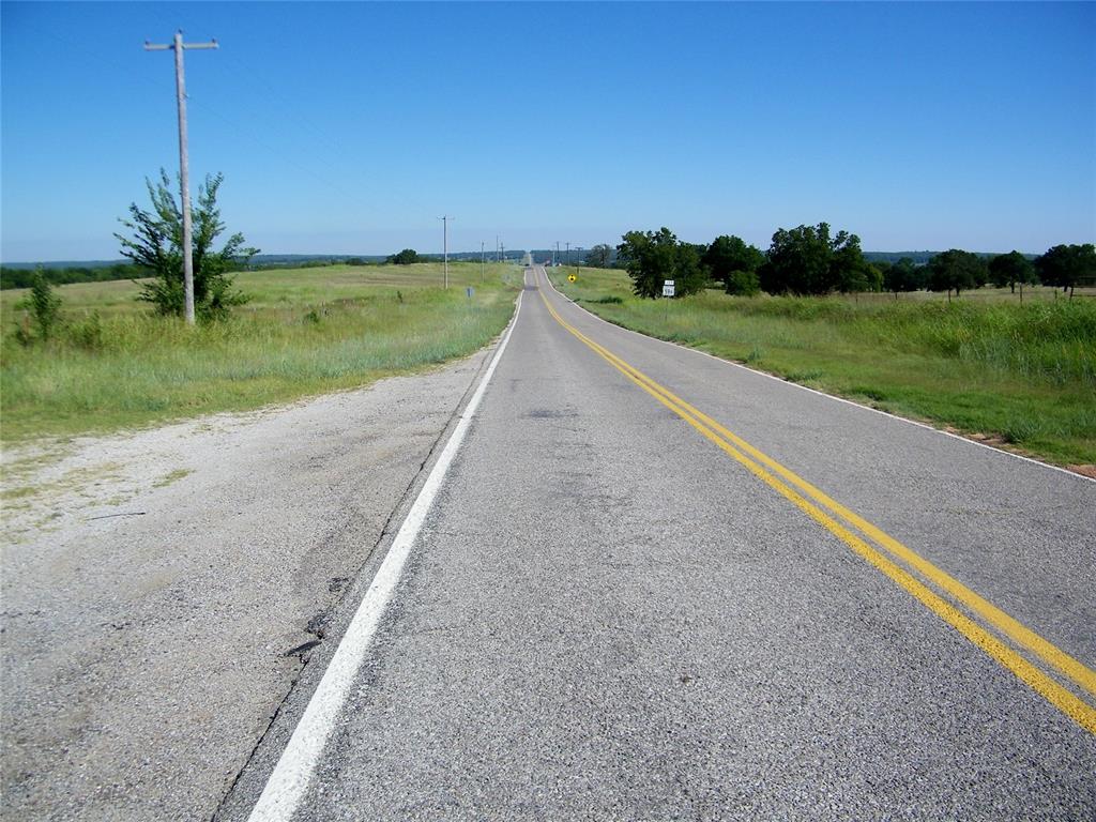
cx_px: 548
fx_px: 887
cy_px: 411
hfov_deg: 63.4
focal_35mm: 28
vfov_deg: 49.7
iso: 80
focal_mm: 5
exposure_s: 1/320
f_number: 7
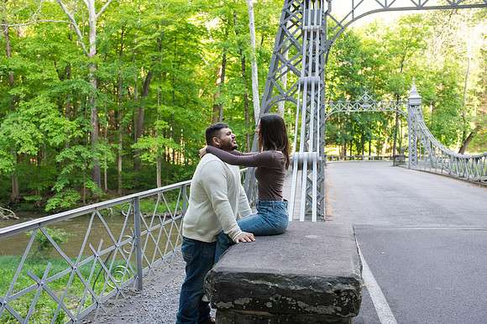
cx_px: 230
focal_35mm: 37
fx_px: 500
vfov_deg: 35.9
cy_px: 153
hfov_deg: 51.9
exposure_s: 1/320
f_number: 3.5
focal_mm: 35
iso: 1000
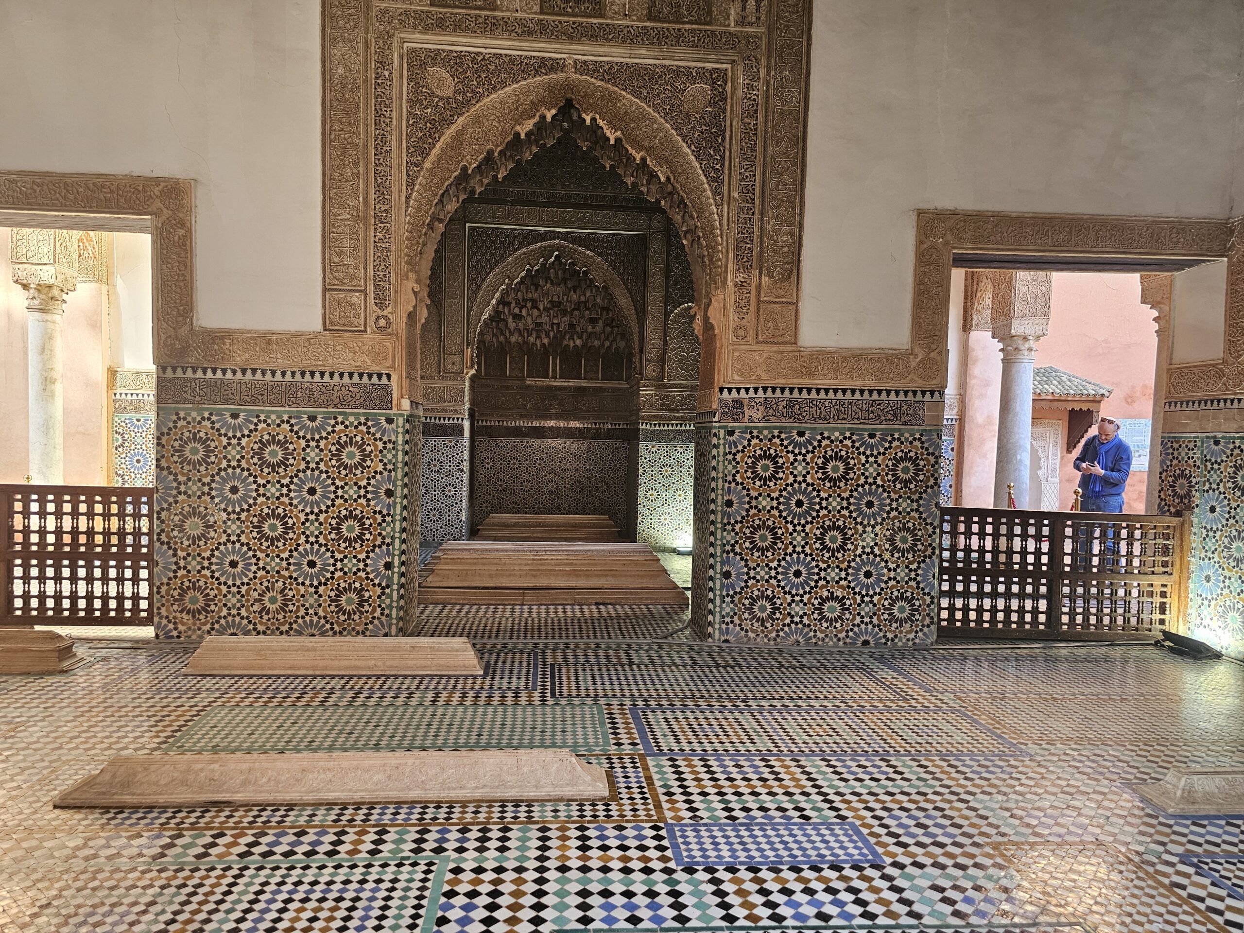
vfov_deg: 58.9
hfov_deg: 73.9
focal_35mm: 23
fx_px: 827
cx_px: 622
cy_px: 466
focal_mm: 6.3
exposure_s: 1/100
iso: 160
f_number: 1.7
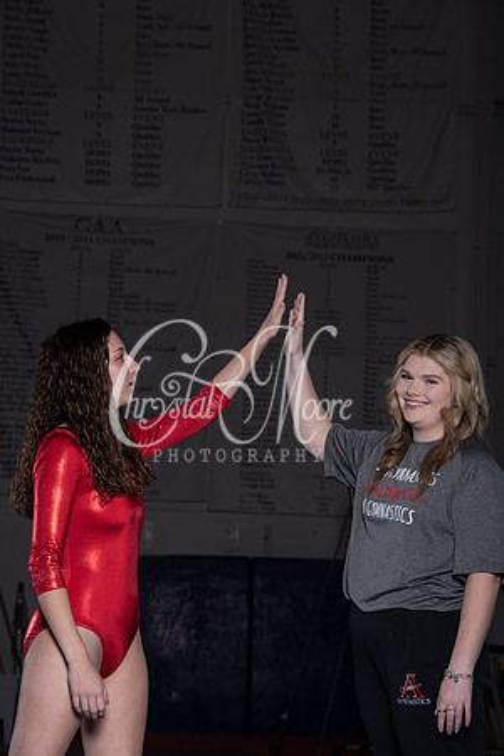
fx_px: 2436
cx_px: 252
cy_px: 378
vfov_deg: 17.6
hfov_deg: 11.8
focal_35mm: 116
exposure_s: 1/200
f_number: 11
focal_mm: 116
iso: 100
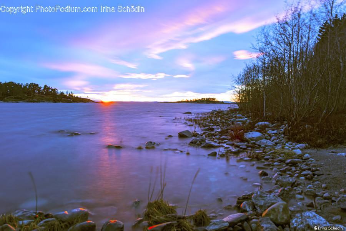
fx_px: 231
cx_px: 173
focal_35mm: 24
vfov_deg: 53.2
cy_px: 116
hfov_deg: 73.7
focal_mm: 24
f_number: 2.8
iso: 100
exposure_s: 30
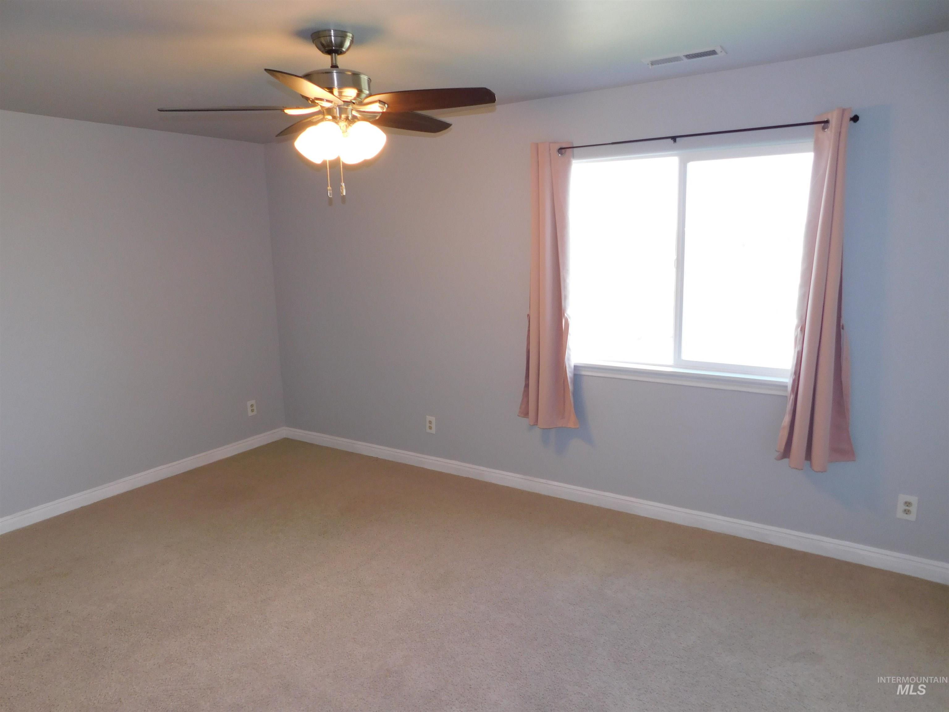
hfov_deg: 73.9
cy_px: 356
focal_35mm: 23
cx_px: 474
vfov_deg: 58.9
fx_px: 631
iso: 125
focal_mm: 4
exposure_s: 1/40
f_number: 3
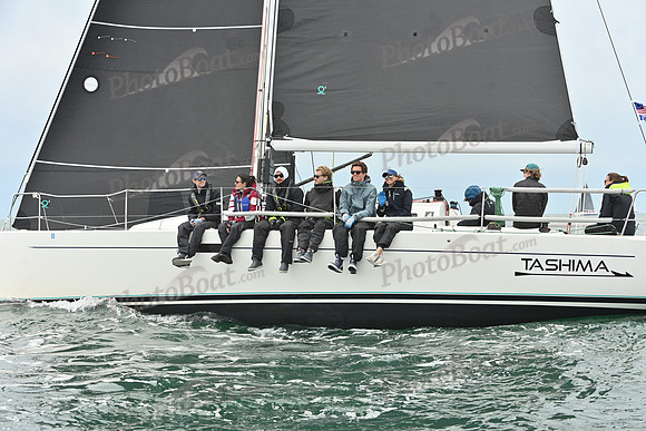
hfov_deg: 28.8
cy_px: 216
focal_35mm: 70
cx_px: 323
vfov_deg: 19.5
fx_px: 1256
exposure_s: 1/1000
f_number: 6.3
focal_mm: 70
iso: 320
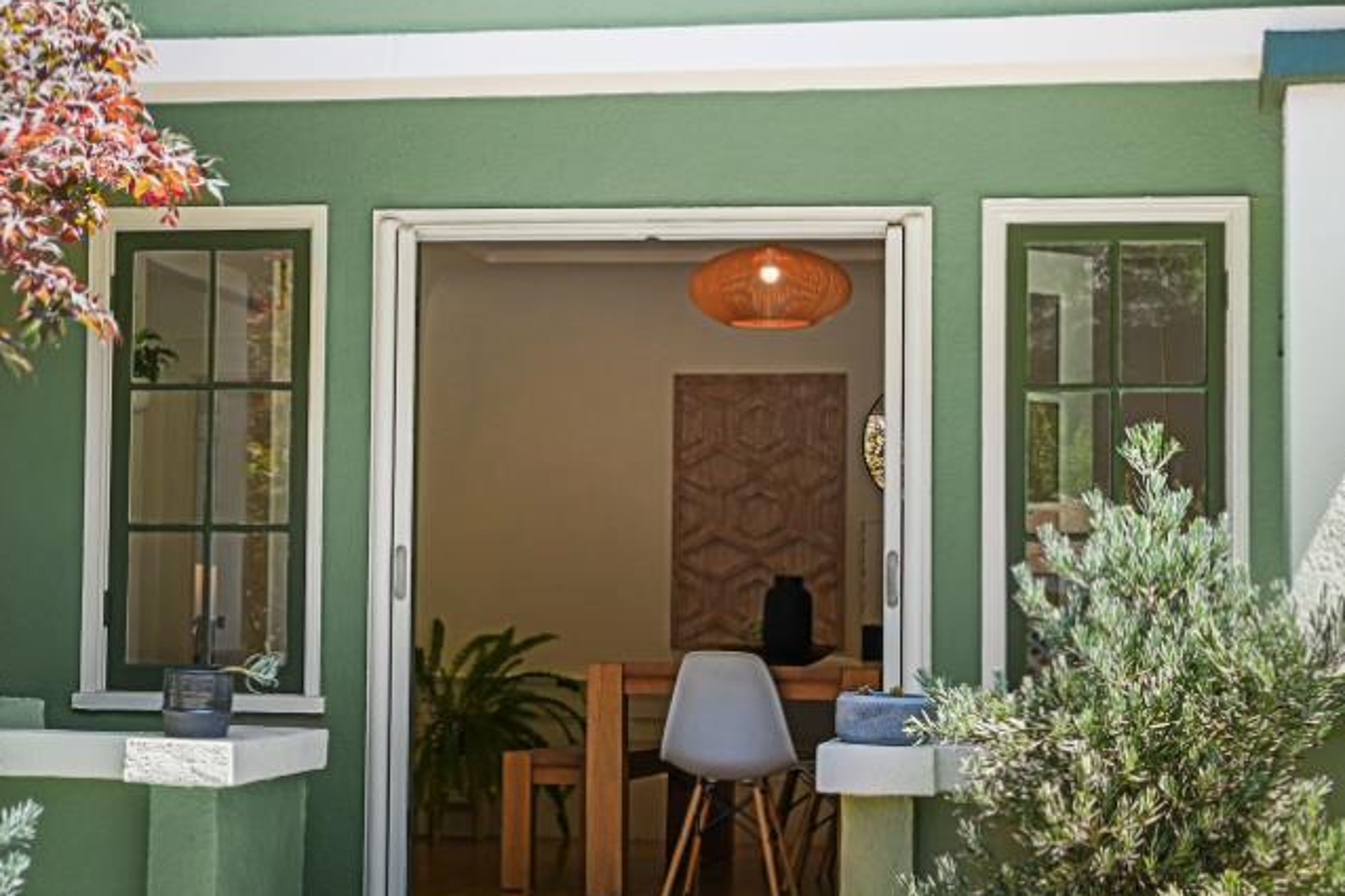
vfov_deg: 16.8
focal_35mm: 81
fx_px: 3032
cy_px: 453
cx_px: 630
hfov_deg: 25.0
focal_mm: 34.5
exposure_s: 1/40
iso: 800
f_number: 11
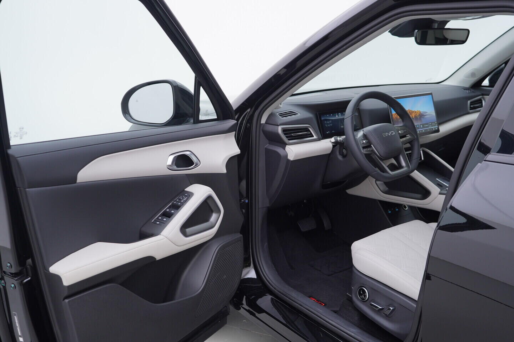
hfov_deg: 53.1
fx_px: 514
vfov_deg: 36.9
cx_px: 257
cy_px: 171
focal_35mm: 36
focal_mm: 24
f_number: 3.5
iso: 125
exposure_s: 1/60
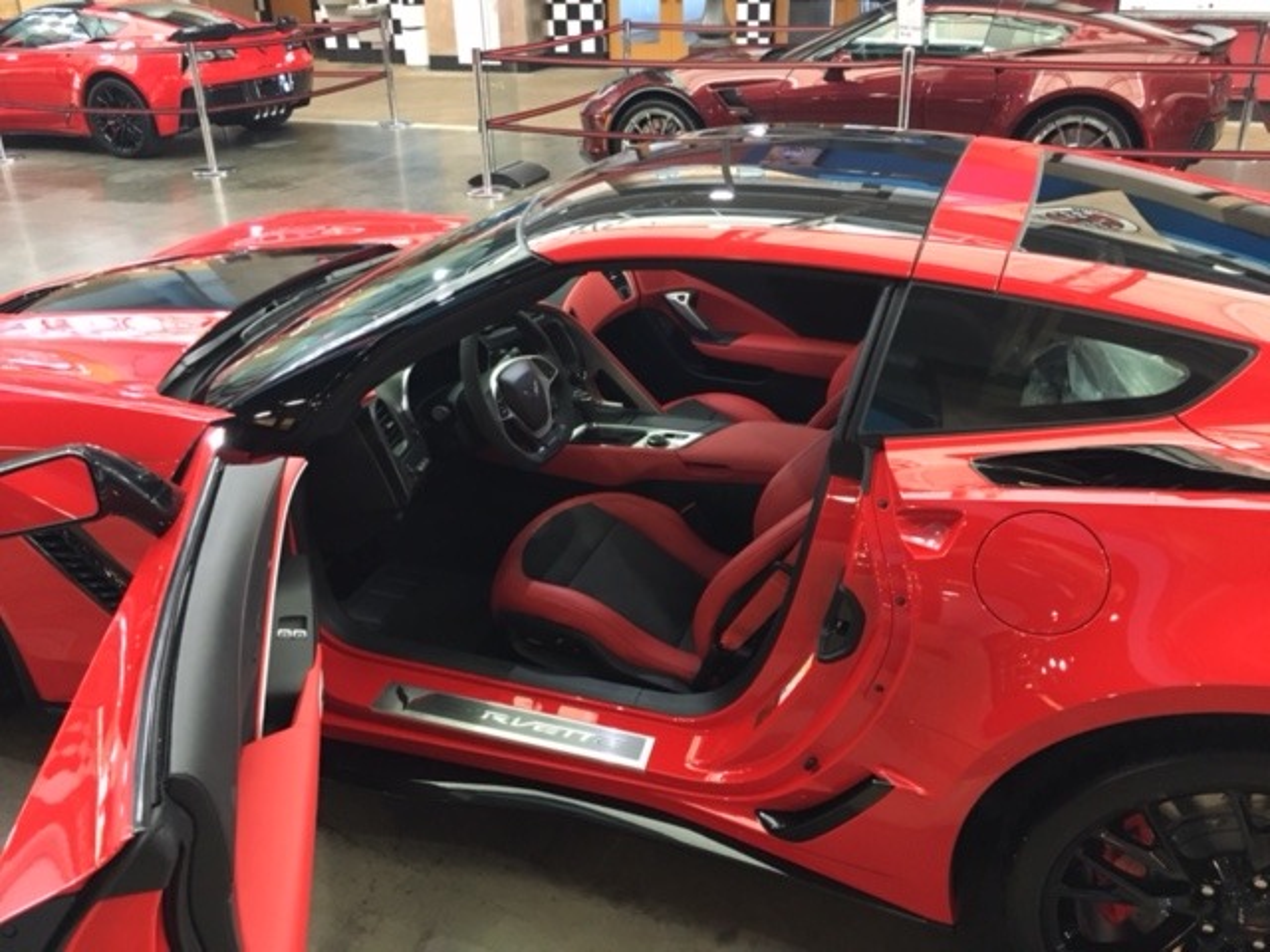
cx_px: 635
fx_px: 1064
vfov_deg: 48.2
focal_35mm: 29
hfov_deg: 61.7
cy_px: 476
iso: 250
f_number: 2.2
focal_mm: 4.15
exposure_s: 1/15
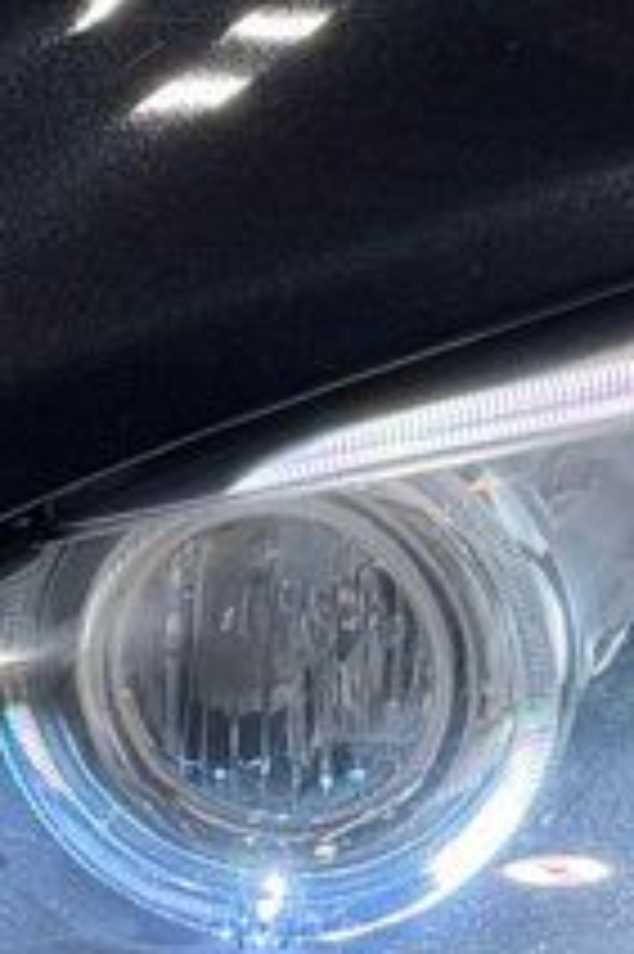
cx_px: 279
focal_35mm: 241
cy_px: 176
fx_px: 6376
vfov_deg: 8.5
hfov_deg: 5.7
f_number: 1.78
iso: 64
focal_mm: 6.76
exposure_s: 1/173
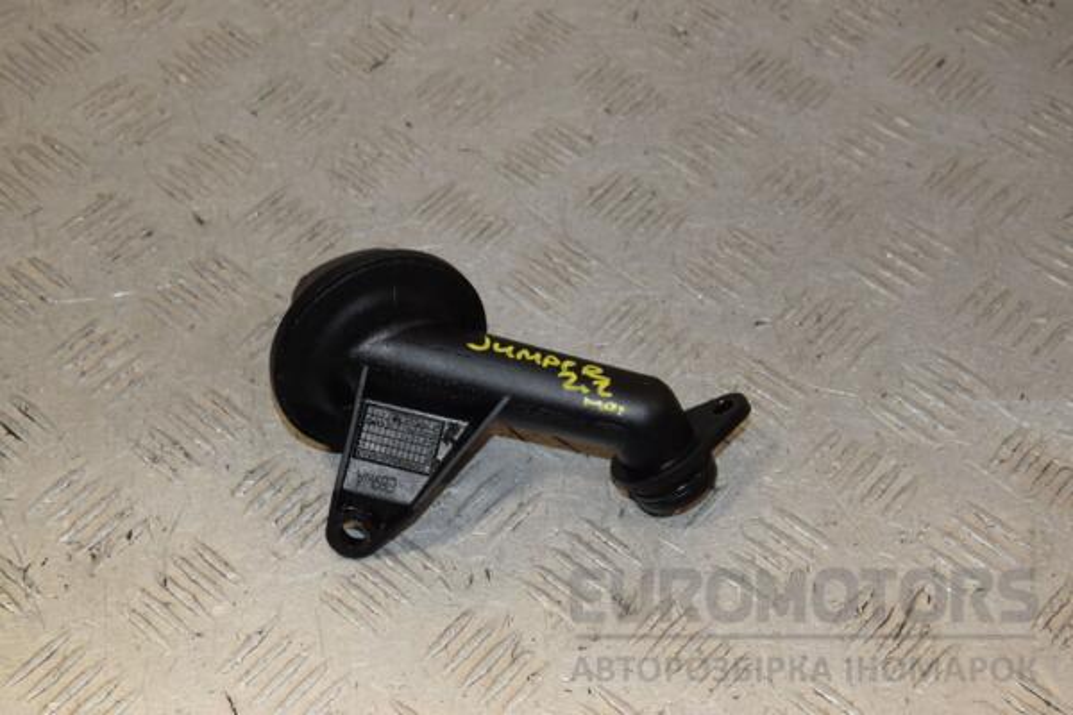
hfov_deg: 29.9
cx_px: 536
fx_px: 2012
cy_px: 358
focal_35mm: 68
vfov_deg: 20.2
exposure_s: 1/200
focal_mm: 45
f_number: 8
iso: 800
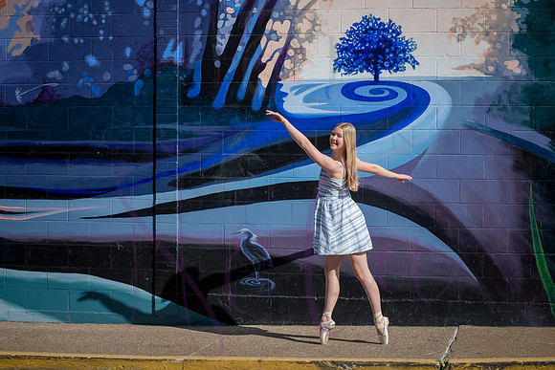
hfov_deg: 25.4
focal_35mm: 80
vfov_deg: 17.1
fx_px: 1234
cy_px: 185
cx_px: 278
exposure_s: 1/1000
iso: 400
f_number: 9
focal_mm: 80
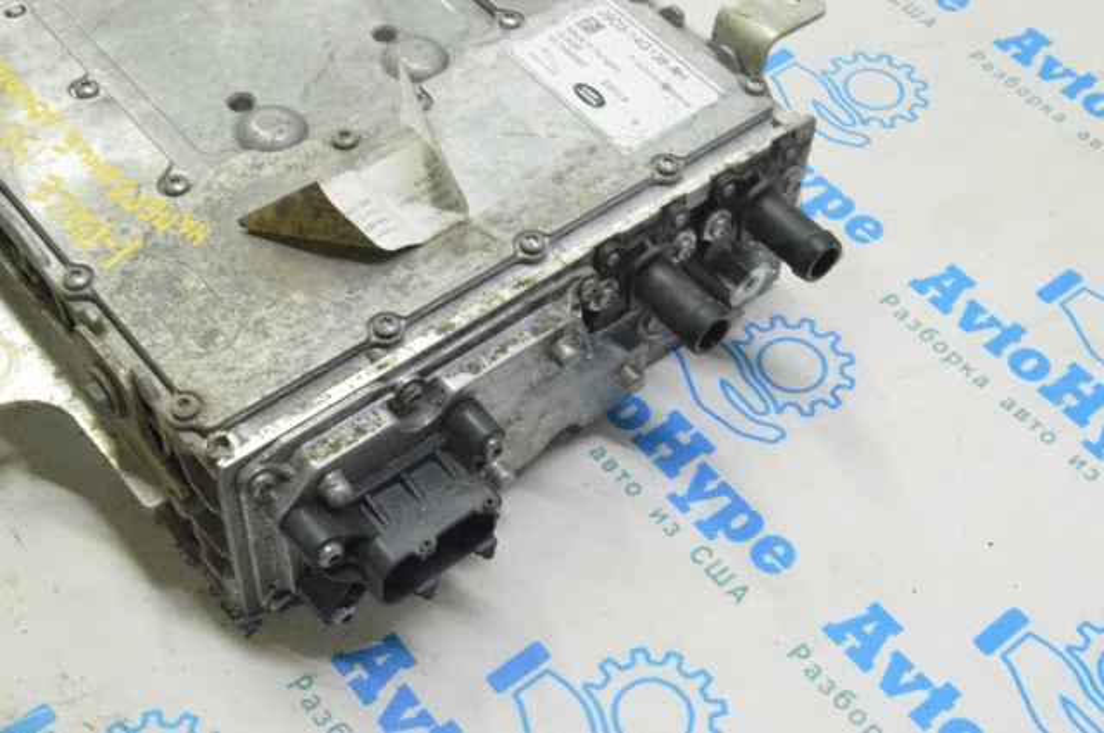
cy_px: 366
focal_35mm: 51
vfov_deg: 26.4
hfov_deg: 38.9
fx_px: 1562
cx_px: 552
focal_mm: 34
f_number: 20
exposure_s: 1/20
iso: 6400
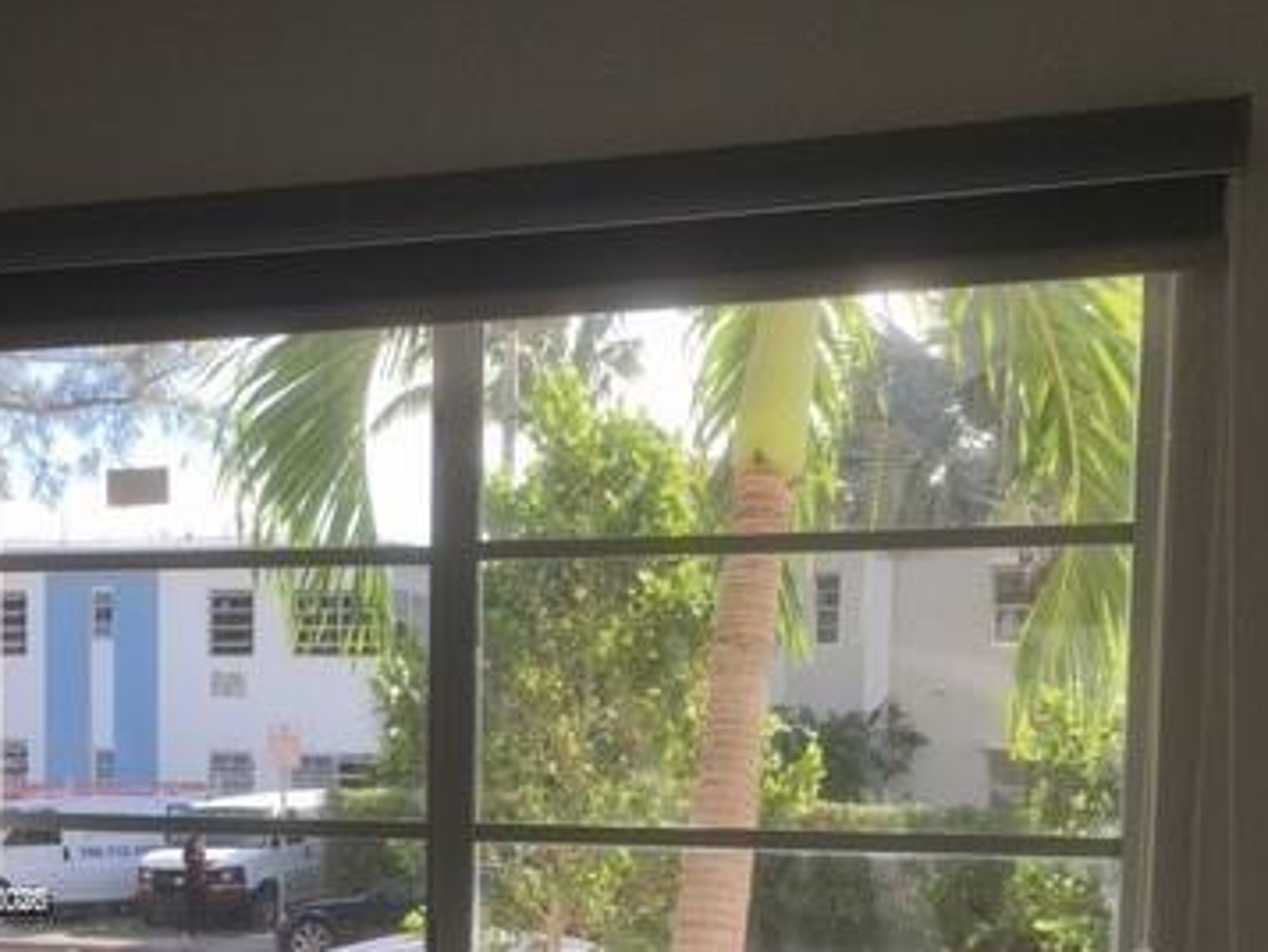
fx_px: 1905
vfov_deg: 26.8
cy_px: 902
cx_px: 547
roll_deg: -0.1
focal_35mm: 52
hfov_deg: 36.7
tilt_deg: -3.0
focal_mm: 4.15
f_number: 2.2
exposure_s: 1/434
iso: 25
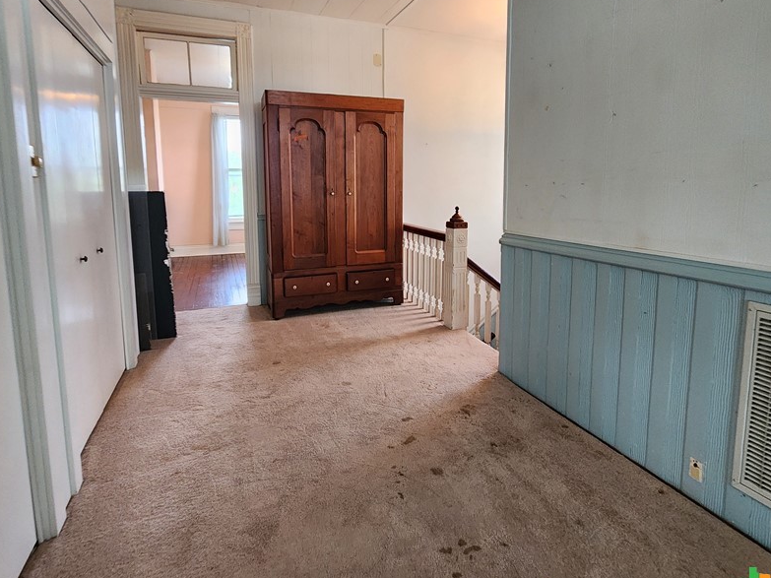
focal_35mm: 17
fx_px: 379
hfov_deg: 91.0
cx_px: 381
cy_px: 237
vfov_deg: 74.1
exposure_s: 1/60
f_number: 2.2
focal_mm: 2.2
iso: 250
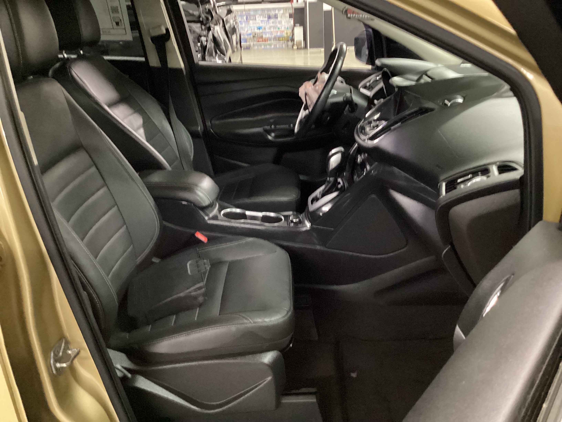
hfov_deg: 58.4
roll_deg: +2.7
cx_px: 281
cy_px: 211
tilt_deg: -24.5
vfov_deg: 45.4
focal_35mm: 31
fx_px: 503
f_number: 2.4
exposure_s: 1/24
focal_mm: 3.3
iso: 800
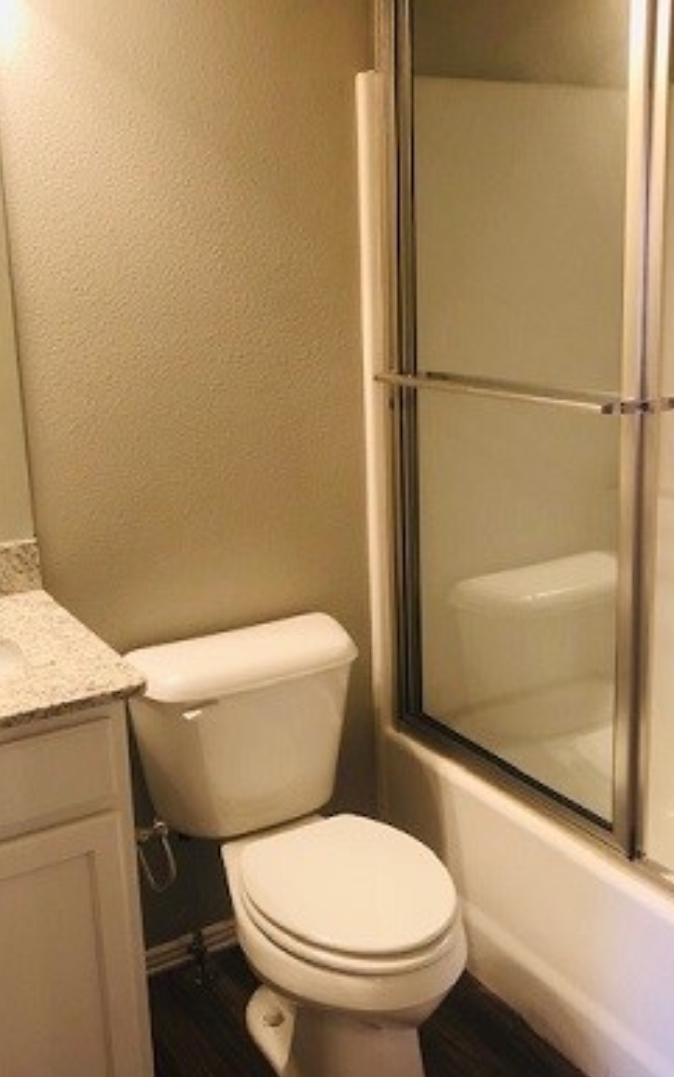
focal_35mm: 37
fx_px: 1086
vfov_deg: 52.7
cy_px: 506
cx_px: 338
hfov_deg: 34.5
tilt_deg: -12.8
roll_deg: +2.1
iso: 64
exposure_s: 1/15
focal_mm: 4
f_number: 1.8
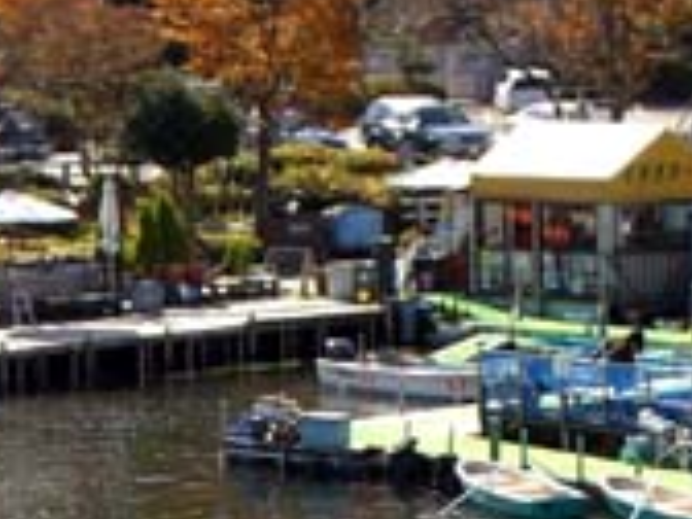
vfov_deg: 5.7
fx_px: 5178
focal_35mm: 259
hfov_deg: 7.6
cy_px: 743
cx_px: 82
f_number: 4.1
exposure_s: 1/320
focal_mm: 12.8
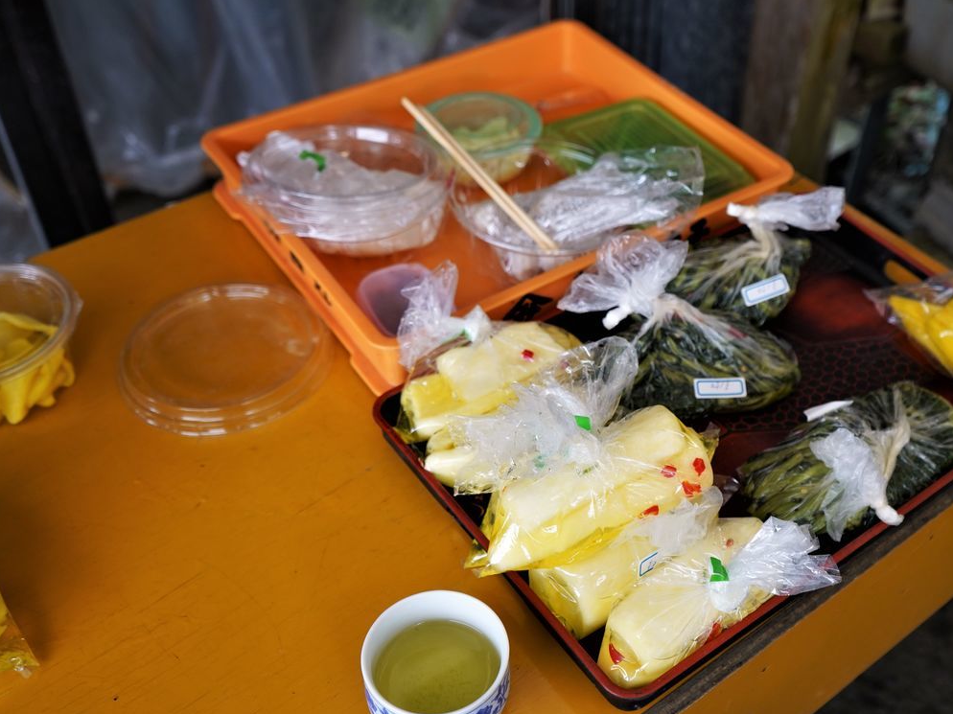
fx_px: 991
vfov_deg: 39.6
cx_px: 572
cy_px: 349
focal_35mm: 36
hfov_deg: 51.0
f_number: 4
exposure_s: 1/160
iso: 500
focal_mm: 31
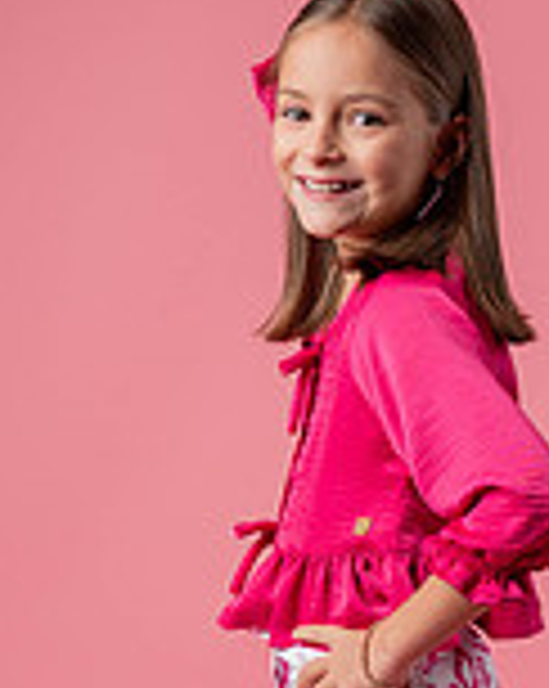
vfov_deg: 13.8
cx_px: 374
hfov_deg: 11.2
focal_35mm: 138
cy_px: 692
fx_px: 2808
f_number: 4.5
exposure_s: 1/160
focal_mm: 50
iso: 64
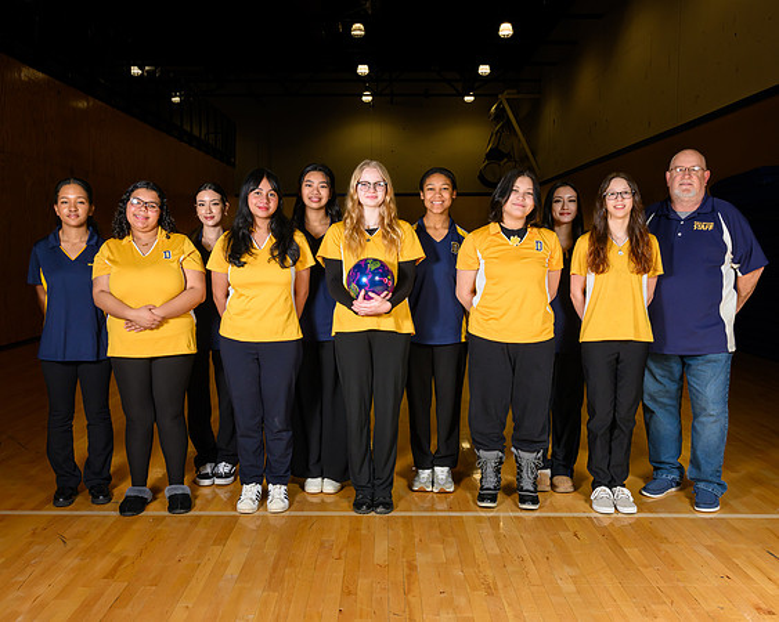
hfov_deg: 51.8
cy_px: 337
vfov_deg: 42.4
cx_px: 372
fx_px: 803
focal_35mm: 35
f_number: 11
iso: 500
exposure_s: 1/160
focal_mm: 28
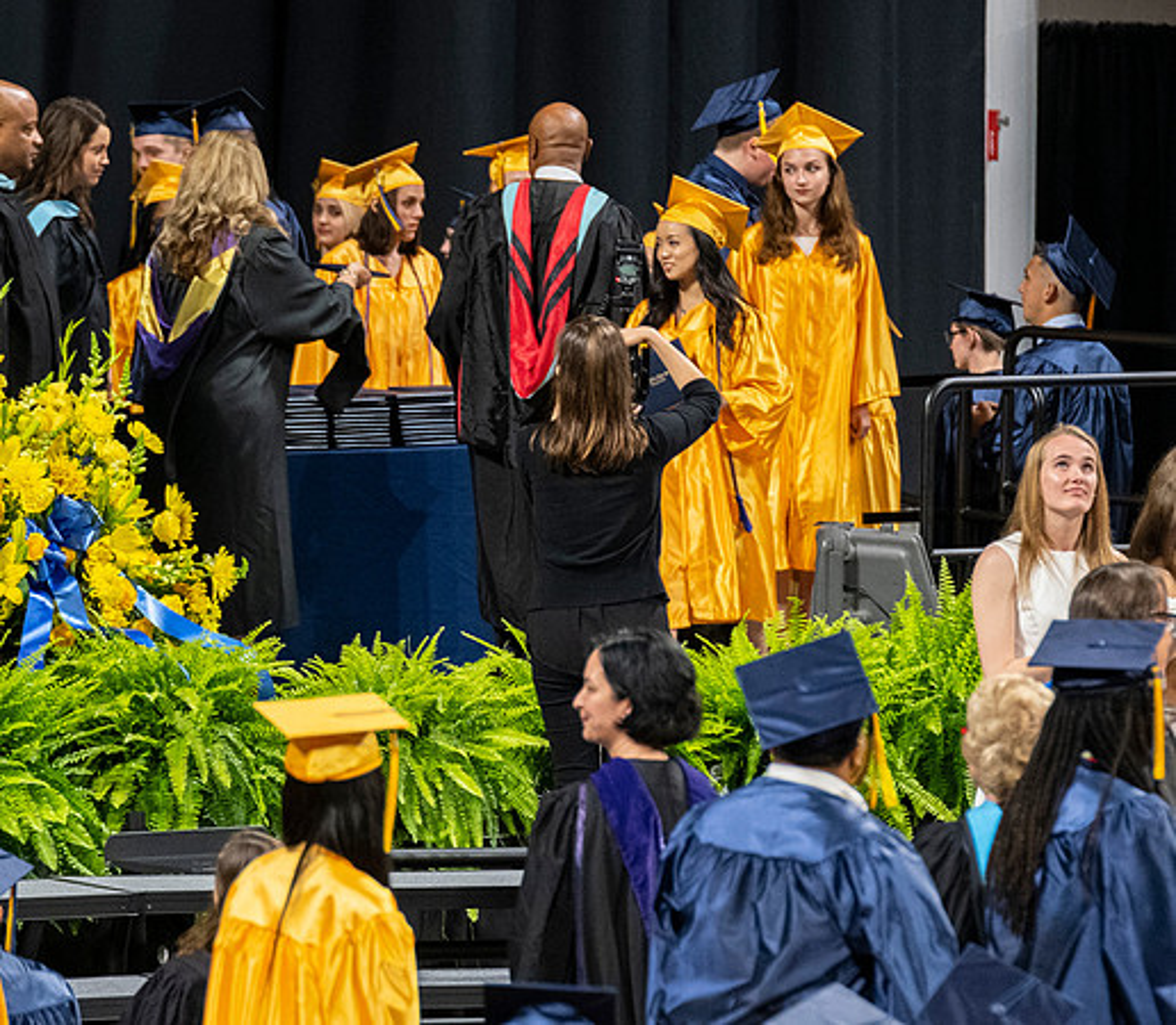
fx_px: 14429
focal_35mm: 400
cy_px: 448
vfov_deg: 4.1
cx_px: 390
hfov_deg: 4.7
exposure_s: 1/200
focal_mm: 190
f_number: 4
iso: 2000
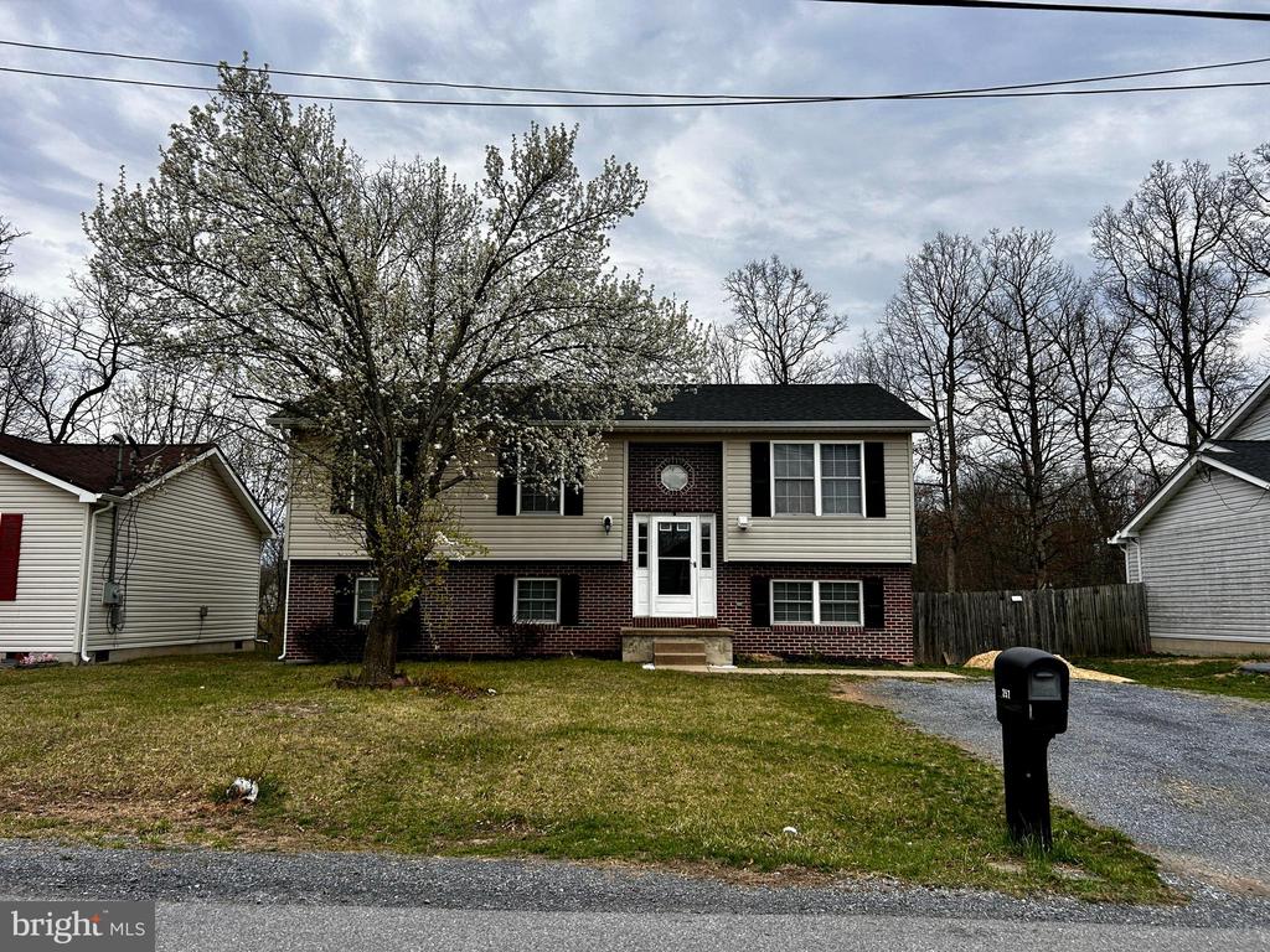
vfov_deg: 53.1
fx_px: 954
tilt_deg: +7.3
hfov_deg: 67.3
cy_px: 476
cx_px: 635
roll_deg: -0.5
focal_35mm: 26
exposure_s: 1/2299
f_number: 1.5
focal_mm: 5.7
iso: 50
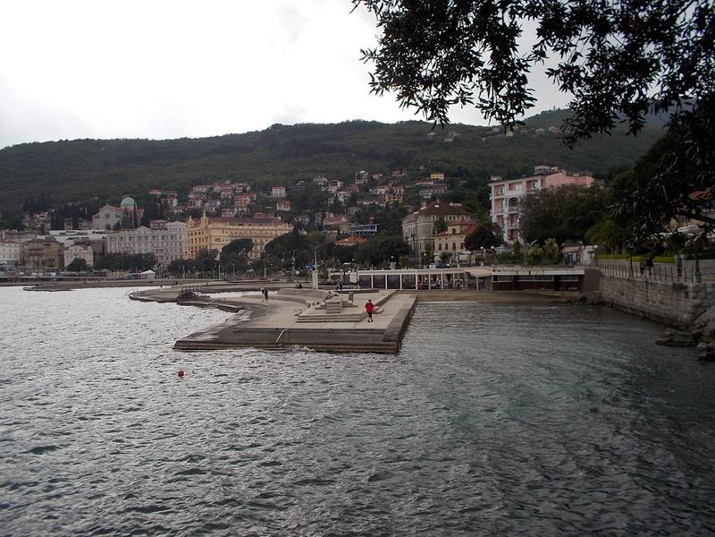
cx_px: 358
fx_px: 599
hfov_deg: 61.7
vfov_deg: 48.2
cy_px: 268
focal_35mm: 29
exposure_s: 1/500
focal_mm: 4.1
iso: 80
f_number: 3.3
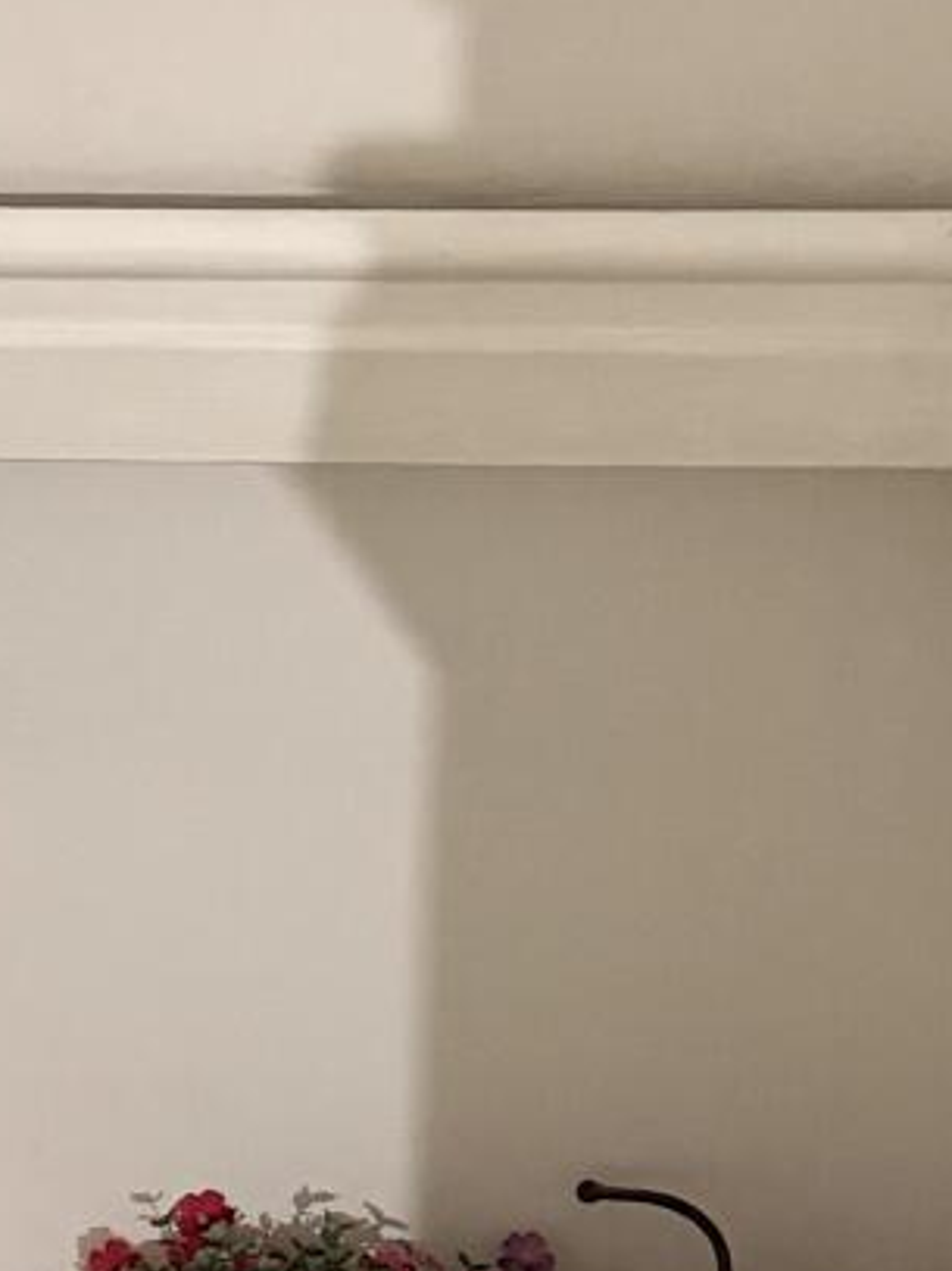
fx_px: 4329
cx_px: 3
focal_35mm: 118
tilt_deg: -38.9
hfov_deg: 12.4
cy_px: 1237
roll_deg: +1.1
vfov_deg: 16.4
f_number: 1.78
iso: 640
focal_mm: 6.76
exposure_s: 1/60
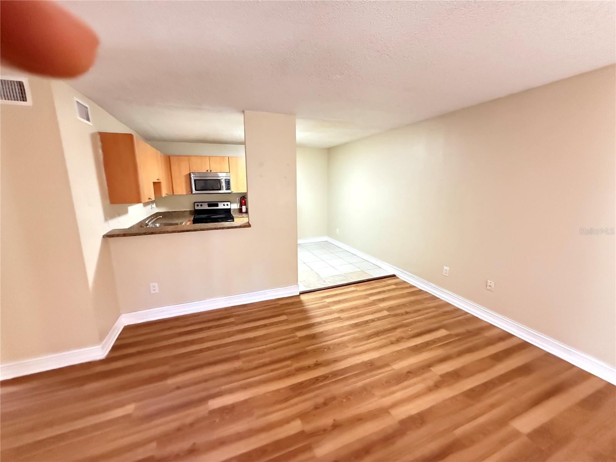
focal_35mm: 14
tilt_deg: -9.9
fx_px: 249
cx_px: 308
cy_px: 231
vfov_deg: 85.7
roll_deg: +1.7
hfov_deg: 102.1
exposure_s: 1/60
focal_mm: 2.22
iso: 1250
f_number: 2.2
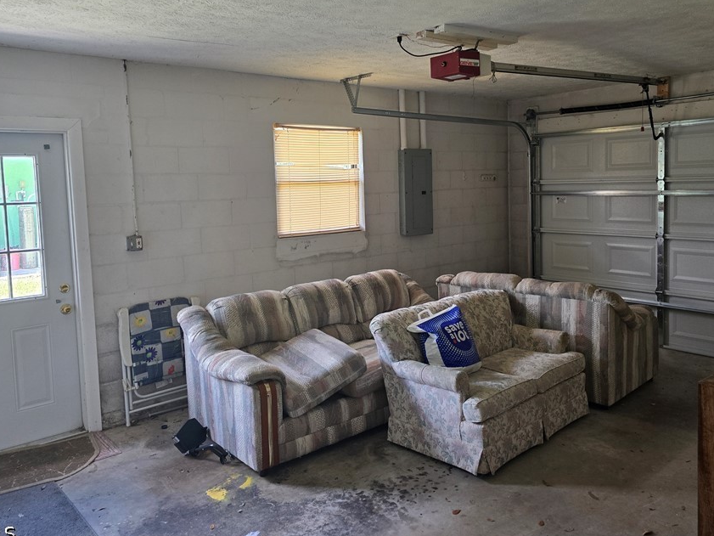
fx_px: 578
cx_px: 370
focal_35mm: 28
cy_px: 222
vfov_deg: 49.5
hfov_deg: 63.4
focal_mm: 6.3
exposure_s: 1/120
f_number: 1.7
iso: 200
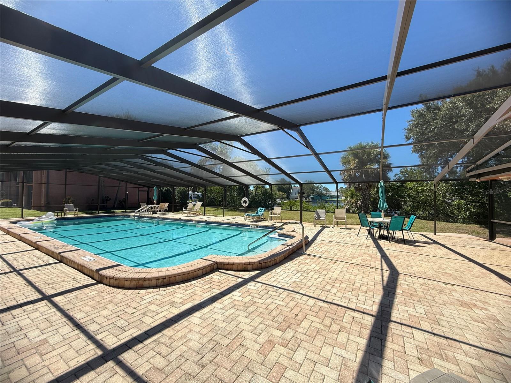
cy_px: 192
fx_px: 207
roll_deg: -0.9
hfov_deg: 102.1
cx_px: 256
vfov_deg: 85.7
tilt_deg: +2.1
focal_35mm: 14
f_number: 2.2
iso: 64
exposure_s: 1/451
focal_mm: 2.22
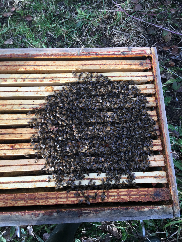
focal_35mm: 29
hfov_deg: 48.2
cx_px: 91
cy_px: 121
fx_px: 203
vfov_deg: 61.7
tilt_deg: -78.0
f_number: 2.2
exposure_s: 1/100
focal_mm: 4.15
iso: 32
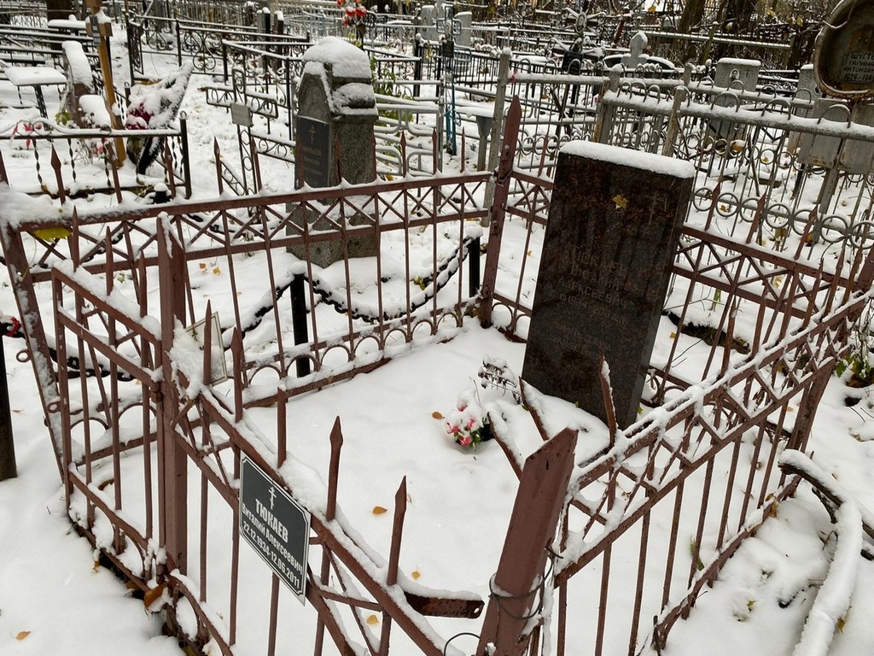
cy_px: 328
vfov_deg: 53.1
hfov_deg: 67.3
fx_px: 656
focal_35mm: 26
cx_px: 437
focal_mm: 4.25
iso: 40
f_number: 1.8
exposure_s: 1/121
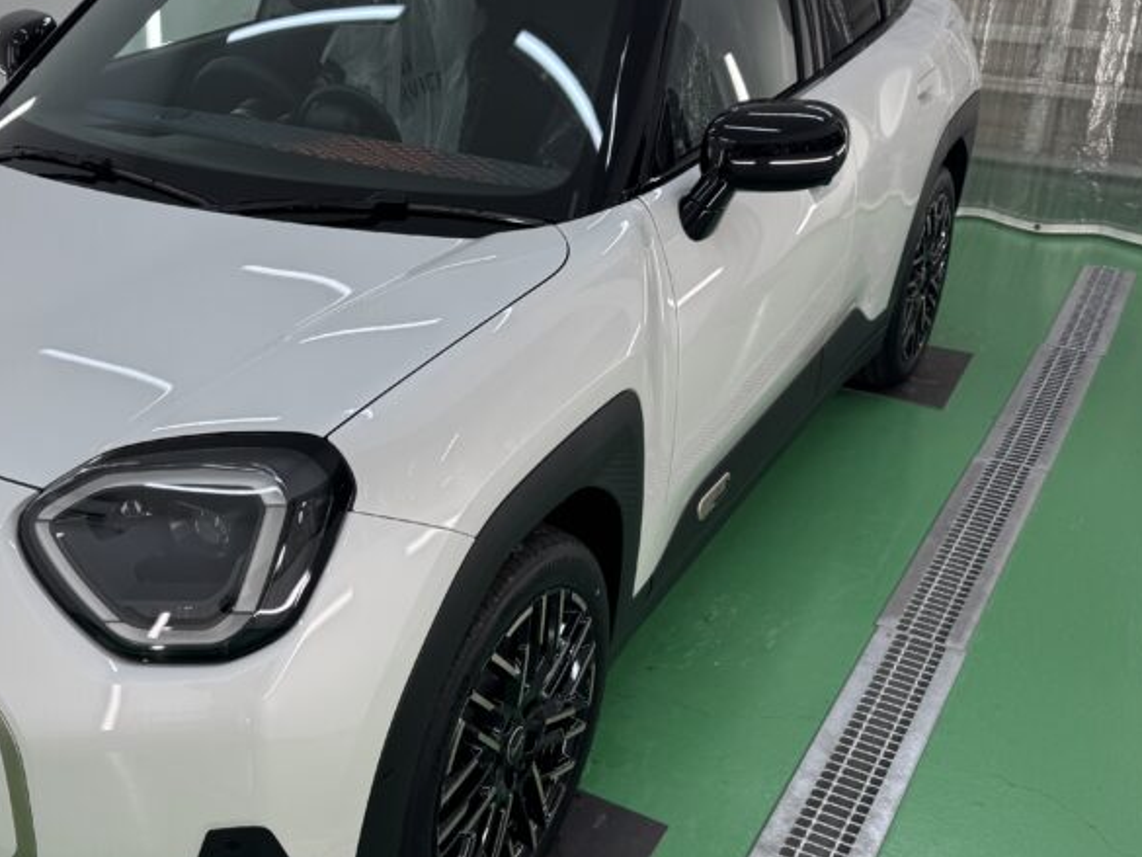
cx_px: 355
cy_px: 406
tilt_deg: -23.9
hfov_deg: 44.0
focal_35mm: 42
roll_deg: +0.1
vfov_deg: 34.4
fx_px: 1386
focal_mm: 6.76
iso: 80
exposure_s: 1/333
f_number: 1.78
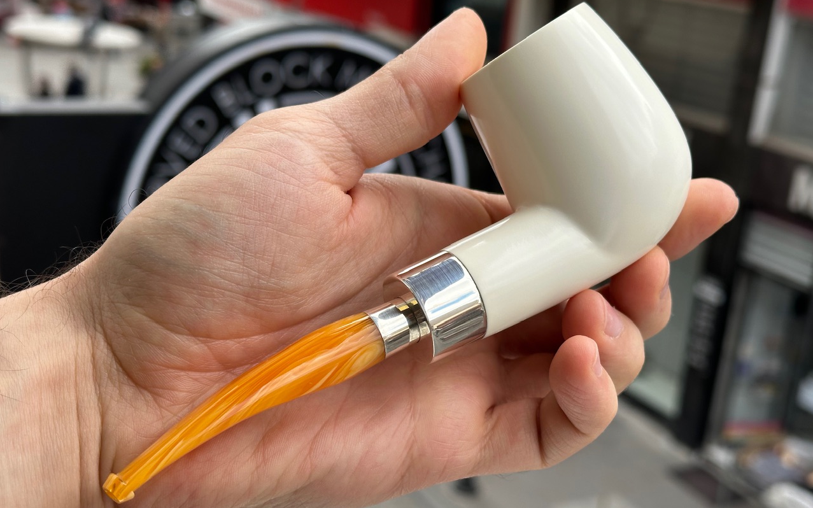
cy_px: 268
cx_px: 407
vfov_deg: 25.3
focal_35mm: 51
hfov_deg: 39.6
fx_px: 1130
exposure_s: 1/1227
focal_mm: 6.86
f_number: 1.78
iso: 64
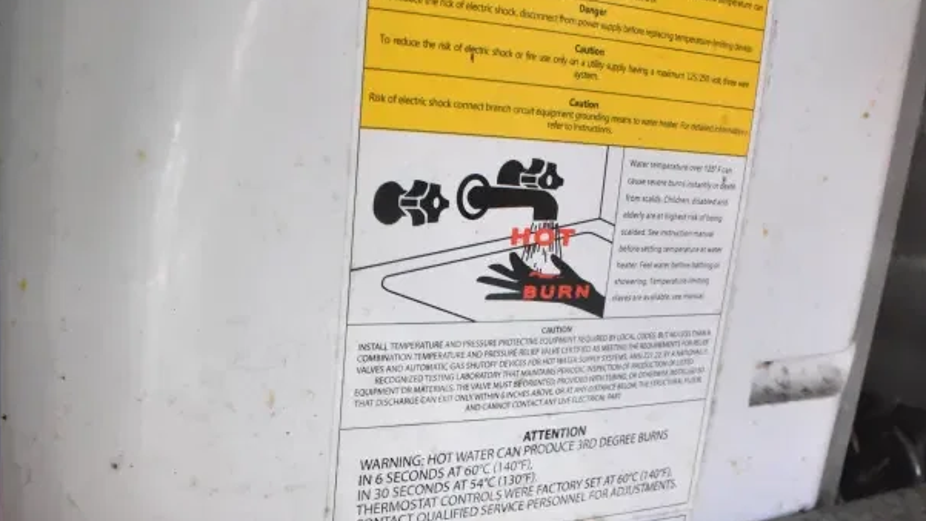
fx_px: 1056
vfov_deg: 27.0
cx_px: 461
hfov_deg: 47.3
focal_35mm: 43
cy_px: 440
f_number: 8
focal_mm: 18
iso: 6400
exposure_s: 1/250
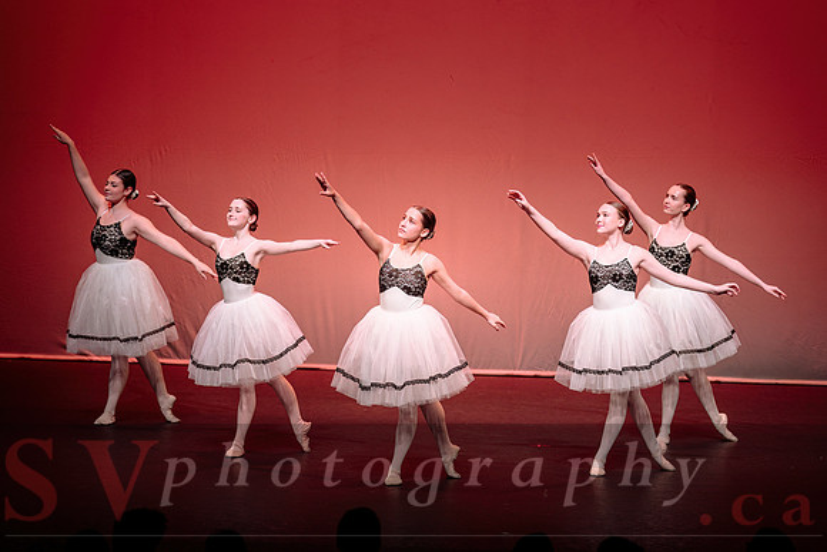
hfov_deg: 16.8
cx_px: 414
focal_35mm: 122
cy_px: 276
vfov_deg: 11.2
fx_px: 2803
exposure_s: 1/400
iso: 1000
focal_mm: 122
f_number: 2.8
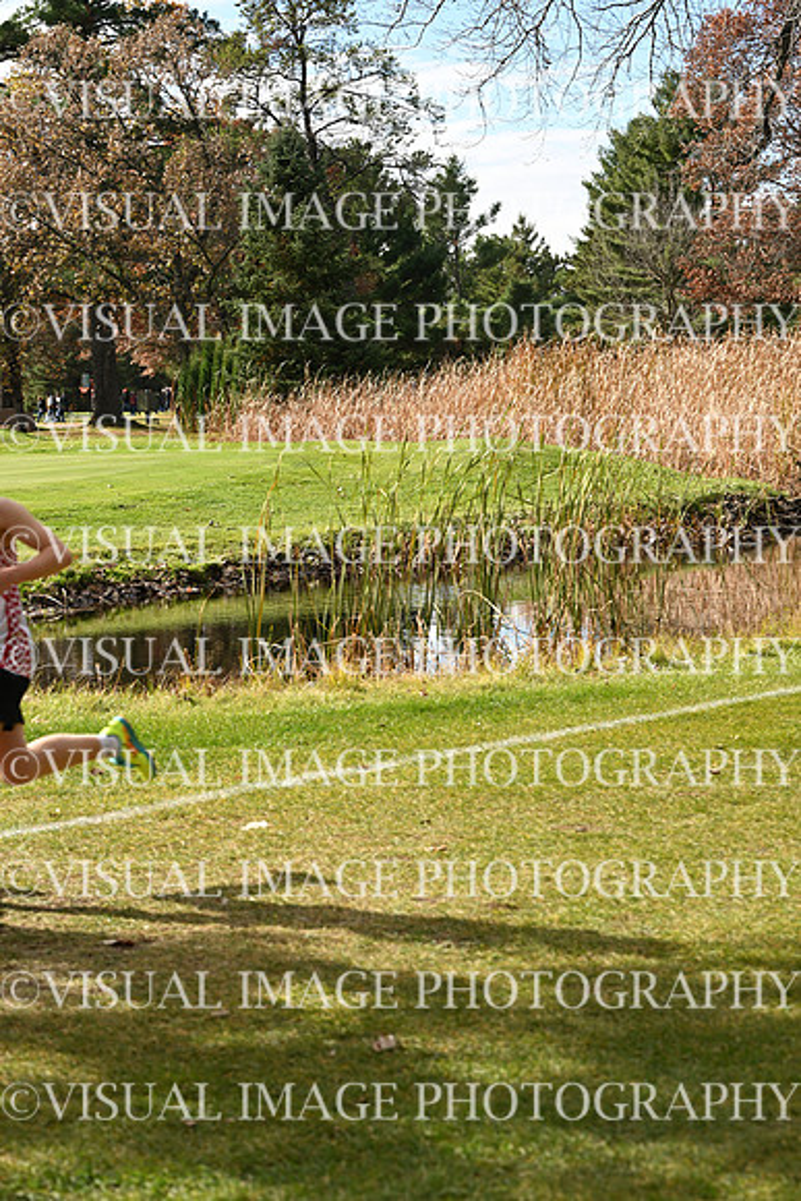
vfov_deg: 25.4
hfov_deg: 17.1
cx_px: 400
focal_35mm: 80
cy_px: 600
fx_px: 2668
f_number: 5.6
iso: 125
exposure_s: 1/400
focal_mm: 80
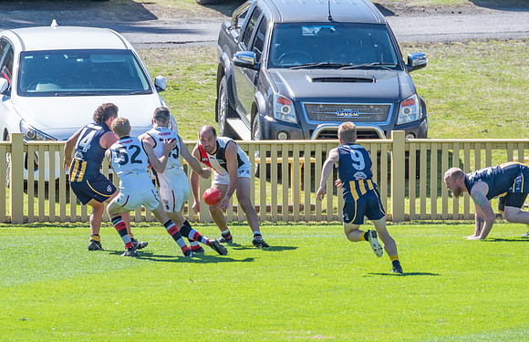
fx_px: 15622
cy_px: 199
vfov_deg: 1.3
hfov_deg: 1.9
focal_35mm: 1073
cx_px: 222
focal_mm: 600
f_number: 11
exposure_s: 1/800
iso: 800
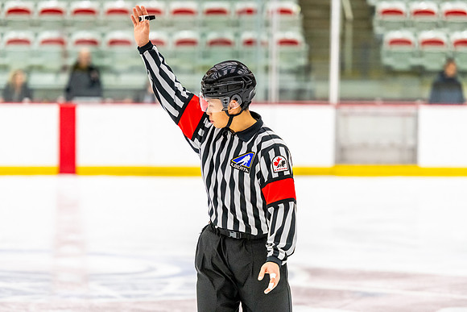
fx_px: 2011
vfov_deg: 8.9
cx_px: 234
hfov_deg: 13.2
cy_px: 156
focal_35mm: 155
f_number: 2.8
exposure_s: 1/640
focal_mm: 155
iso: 4000
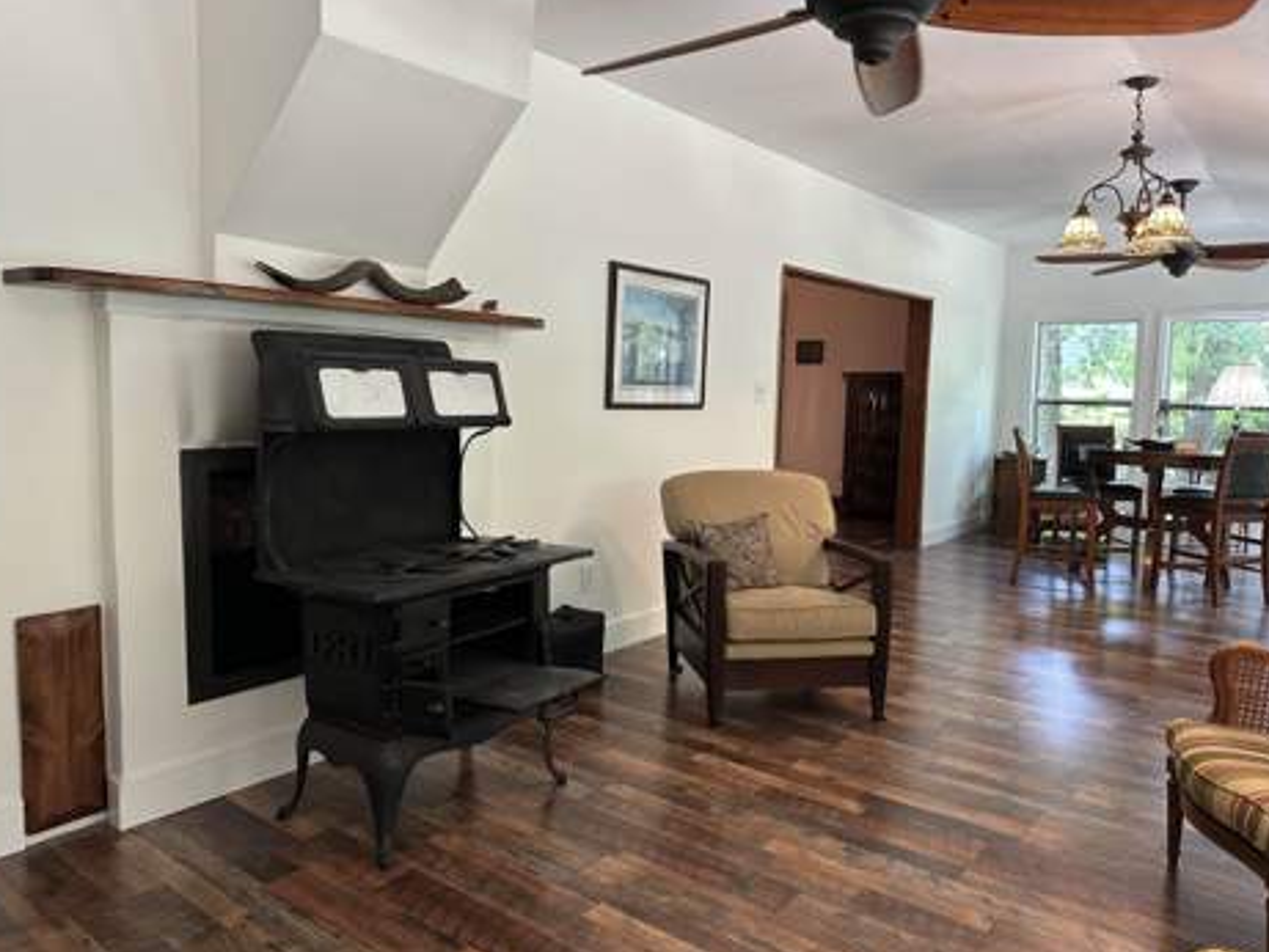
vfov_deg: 54.9
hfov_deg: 69.4
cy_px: 465
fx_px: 917
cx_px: 622
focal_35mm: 25
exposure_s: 1/60
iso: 200
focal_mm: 6.86
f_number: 1.78
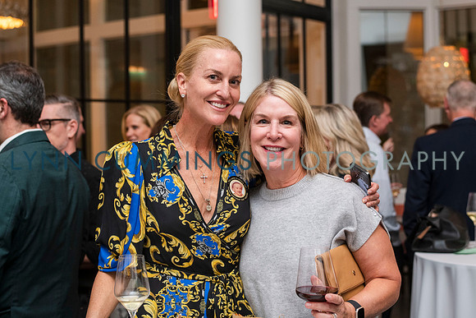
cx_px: 238
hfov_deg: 33.8
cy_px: 159
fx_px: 783
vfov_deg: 22.9
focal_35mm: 59
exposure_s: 1/125
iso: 1250
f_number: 4
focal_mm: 58
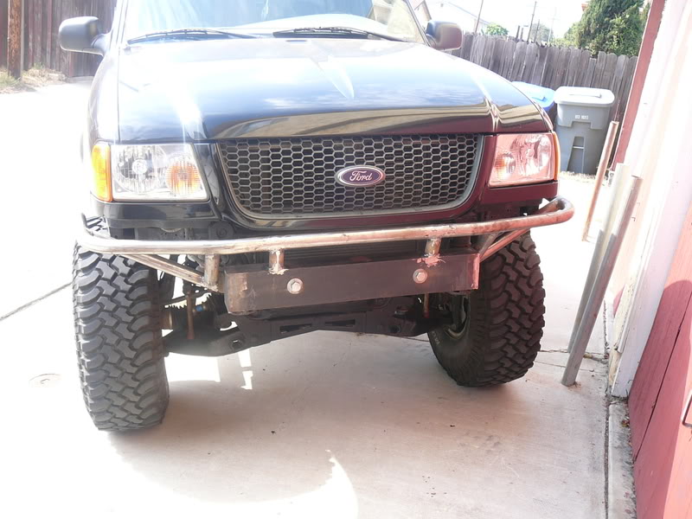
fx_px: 700
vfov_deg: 40.7
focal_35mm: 35
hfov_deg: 52.6
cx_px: 346
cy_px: 260
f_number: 2.8
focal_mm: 5.2
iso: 80
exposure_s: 1/125
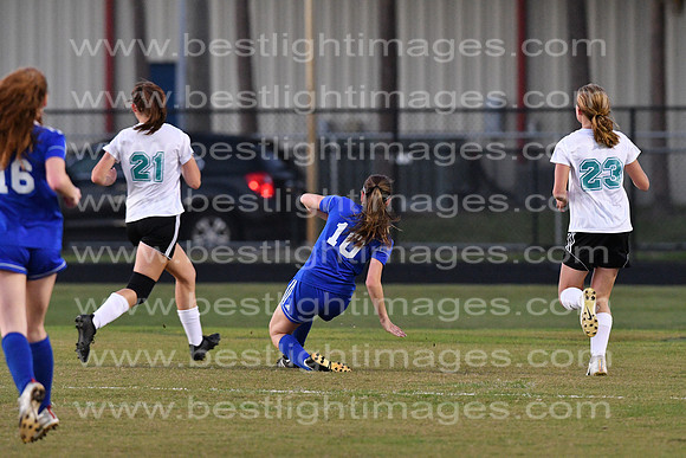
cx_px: 343
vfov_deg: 3.1
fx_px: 8577
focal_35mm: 450
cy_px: 229
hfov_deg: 4.6
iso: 5000
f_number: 4
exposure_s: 1/800
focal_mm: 300
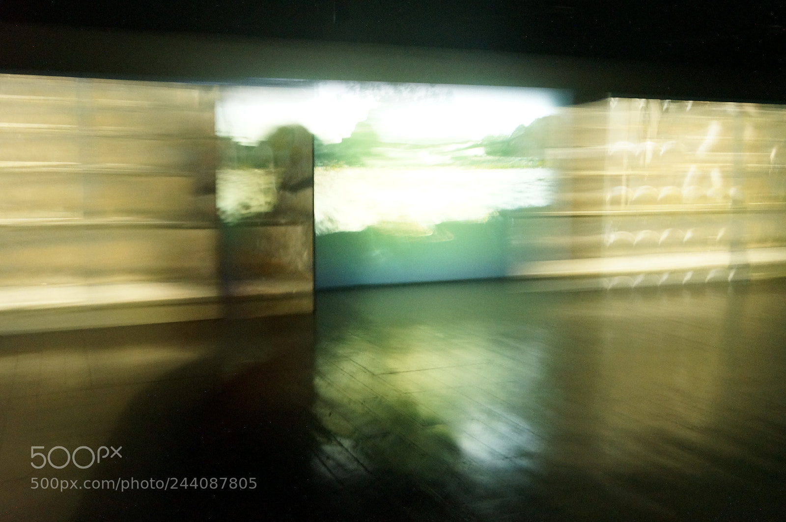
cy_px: 261
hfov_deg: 53.2
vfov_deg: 36.8
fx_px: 785
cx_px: 393
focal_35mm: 36
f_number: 4
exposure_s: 1/1.25
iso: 3200
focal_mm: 24
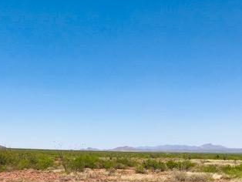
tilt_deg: -1.6
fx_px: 399
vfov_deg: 24.9
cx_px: 92
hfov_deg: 33.6
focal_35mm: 57
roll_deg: -0.3
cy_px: 166
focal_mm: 3.99
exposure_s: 1/3690
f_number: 1.8
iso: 20
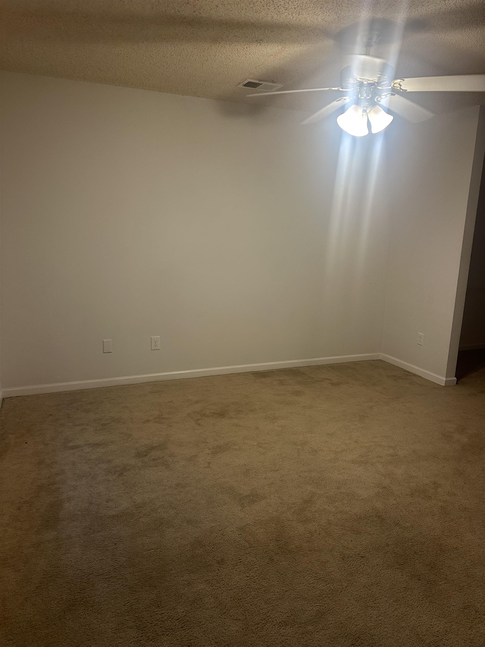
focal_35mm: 24
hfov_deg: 56.8
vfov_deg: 71.6
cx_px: 242
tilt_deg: -11.1
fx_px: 448
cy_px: 324
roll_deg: -2.0
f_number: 1.78
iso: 200
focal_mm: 6.86
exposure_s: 1/60
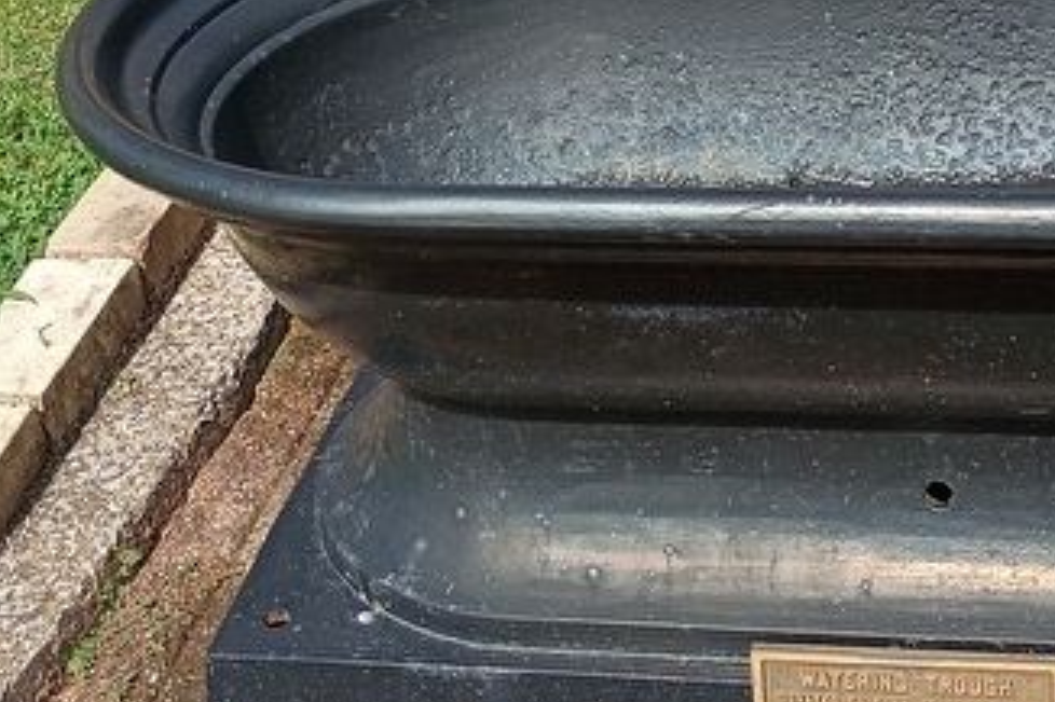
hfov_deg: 27.2
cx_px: 715
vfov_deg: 18.3
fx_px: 2167
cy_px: 168
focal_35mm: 74
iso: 100
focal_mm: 4.27
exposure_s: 1/1070
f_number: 1.8
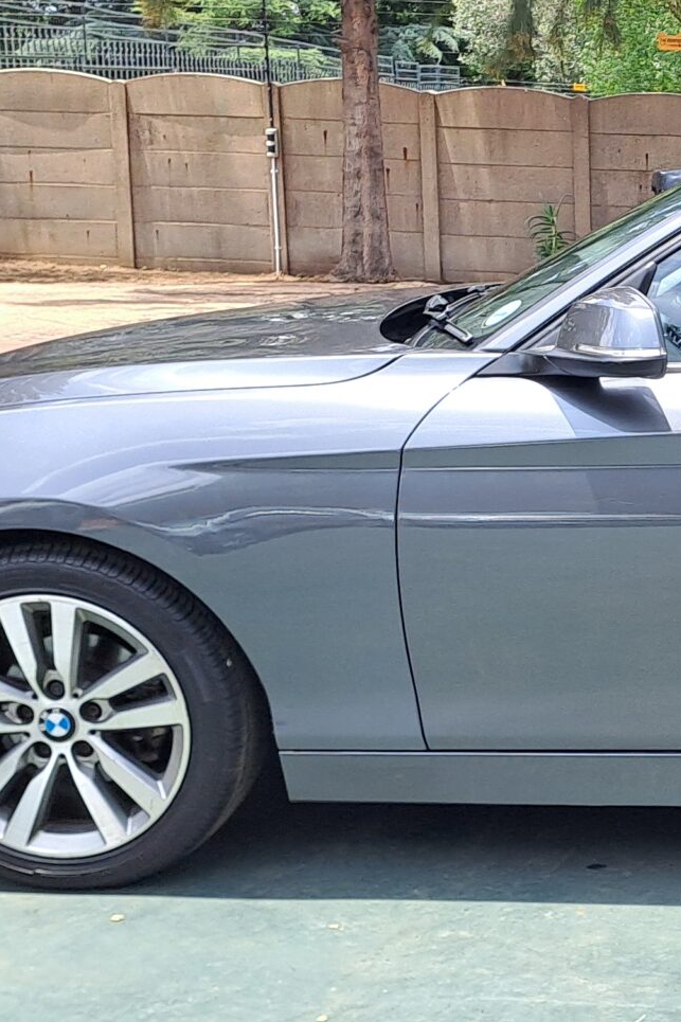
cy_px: 545
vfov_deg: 29.2
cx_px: 931
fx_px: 1958
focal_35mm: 69
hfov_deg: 18.2
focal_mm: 4.65
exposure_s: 1/1022
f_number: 1.8
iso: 32
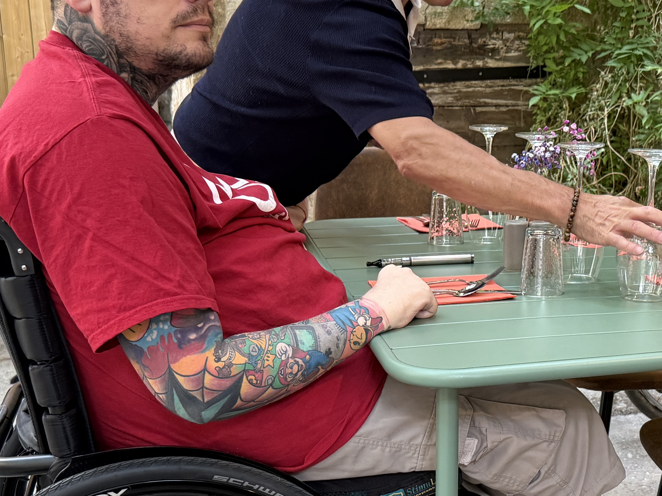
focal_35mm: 57
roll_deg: -0.7
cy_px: 372
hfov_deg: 33.3
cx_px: 466
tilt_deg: -15.6
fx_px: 1090
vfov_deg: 25.4
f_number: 1.78
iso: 320
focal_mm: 6.76
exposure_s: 1/60
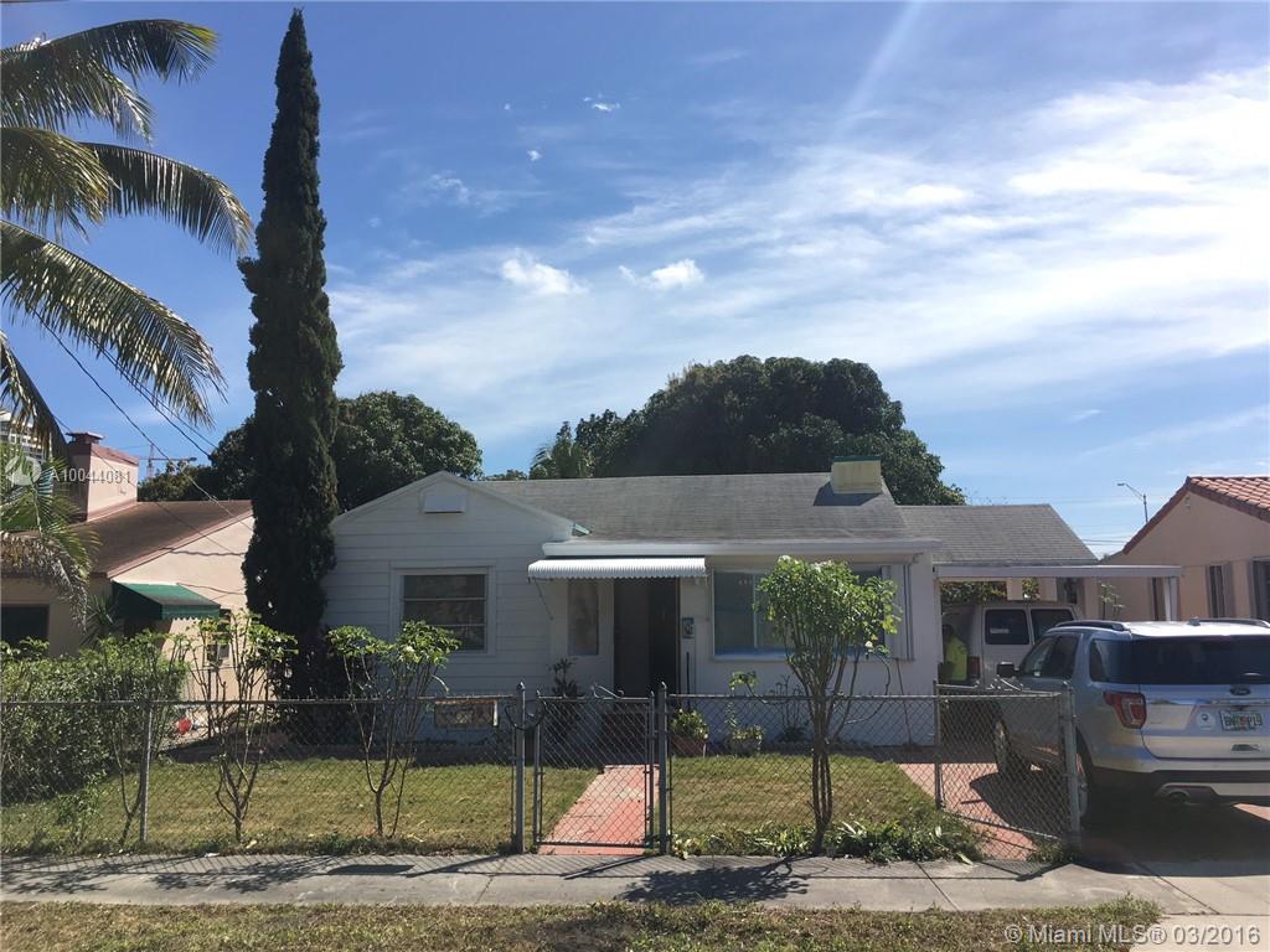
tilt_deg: +7.5
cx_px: 635
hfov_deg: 61.7
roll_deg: -0.6
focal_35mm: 29
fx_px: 1064
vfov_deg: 48.2
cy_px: 476
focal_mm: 4.15
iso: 25
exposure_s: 1/1672
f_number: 2.2
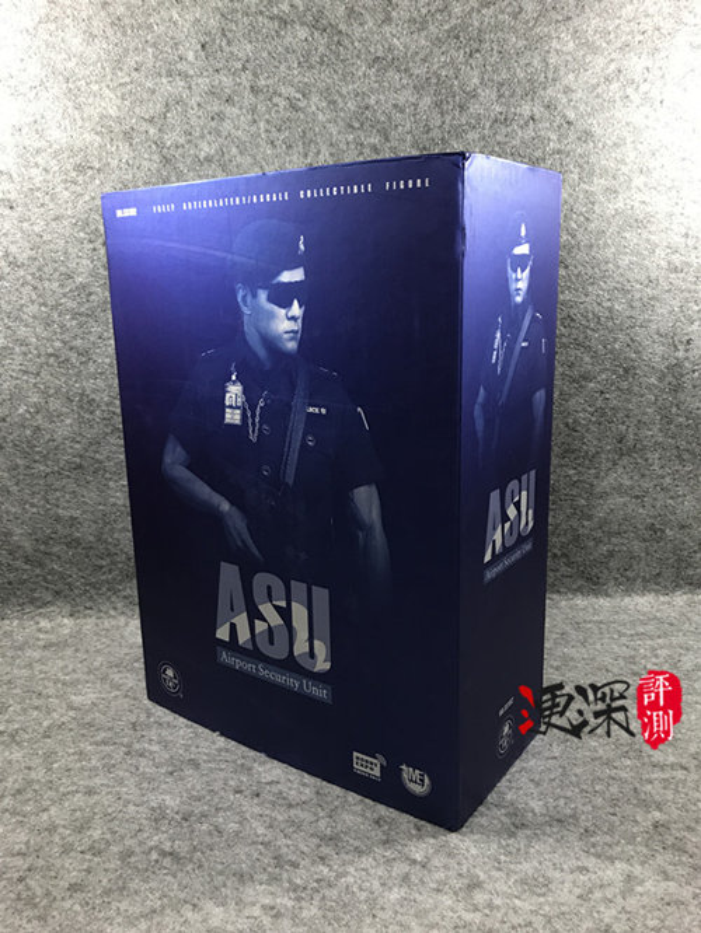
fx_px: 756
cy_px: 466
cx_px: 350
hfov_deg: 49.8
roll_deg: +1.7
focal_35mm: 28
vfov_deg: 63.4
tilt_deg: -14.2
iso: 25
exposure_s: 1/33
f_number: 1.8
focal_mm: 3.99
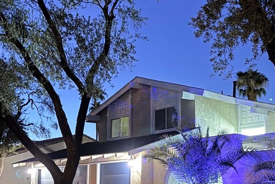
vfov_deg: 25.3
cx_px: 203
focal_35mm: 53
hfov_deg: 36.7
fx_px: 405
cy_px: 131
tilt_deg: +8.7
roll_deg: +0.3
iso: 1000
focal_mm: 6.76
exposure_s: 1/9
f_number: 1.78
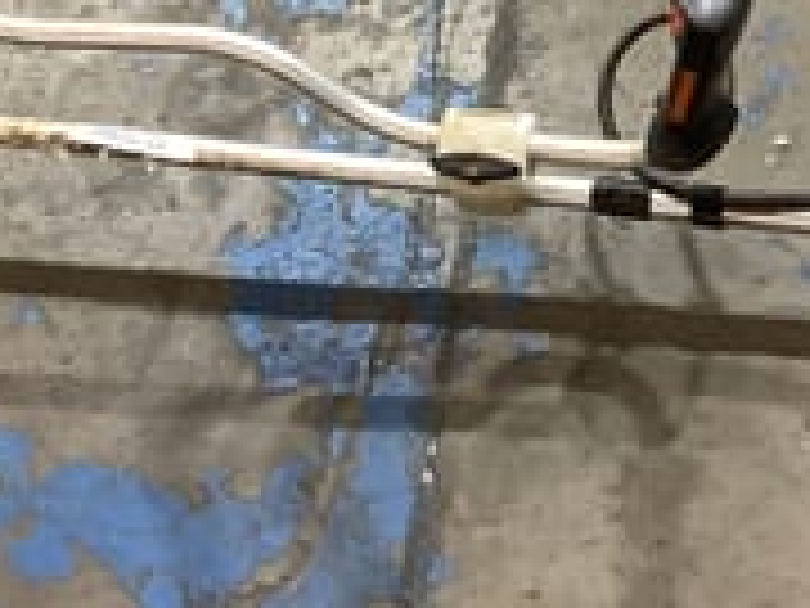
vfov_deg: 17.1
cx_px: 378
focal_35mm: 86
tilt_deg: -54.5
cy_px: 160
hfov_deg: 22.8
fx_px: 2012
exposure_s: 1/50
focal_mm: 3.3
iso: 250
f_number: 2.4
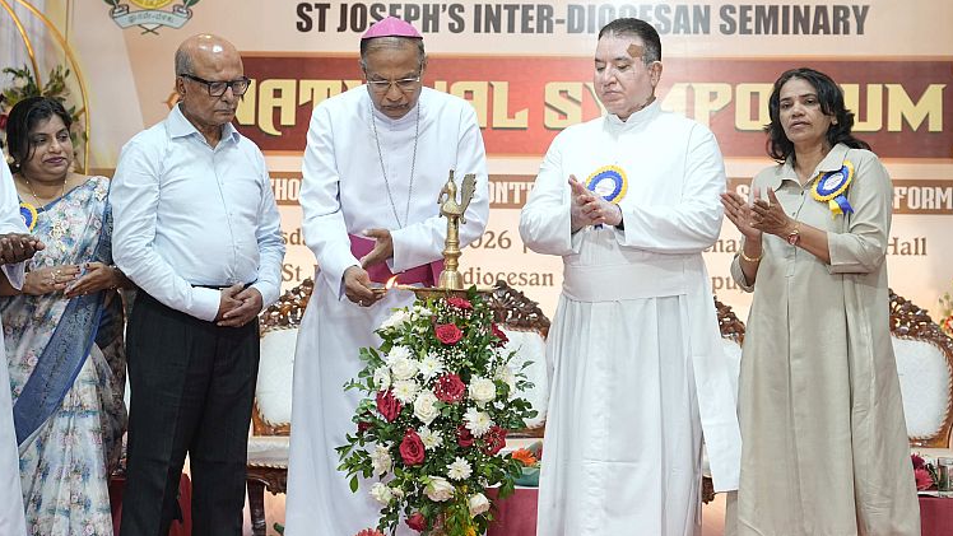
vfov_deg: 14.4
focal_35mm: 84
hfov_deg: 25.3
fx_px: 2123
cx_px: 469
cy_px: 248
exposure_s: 1/160
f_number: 5.6
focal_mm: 75
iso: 3200
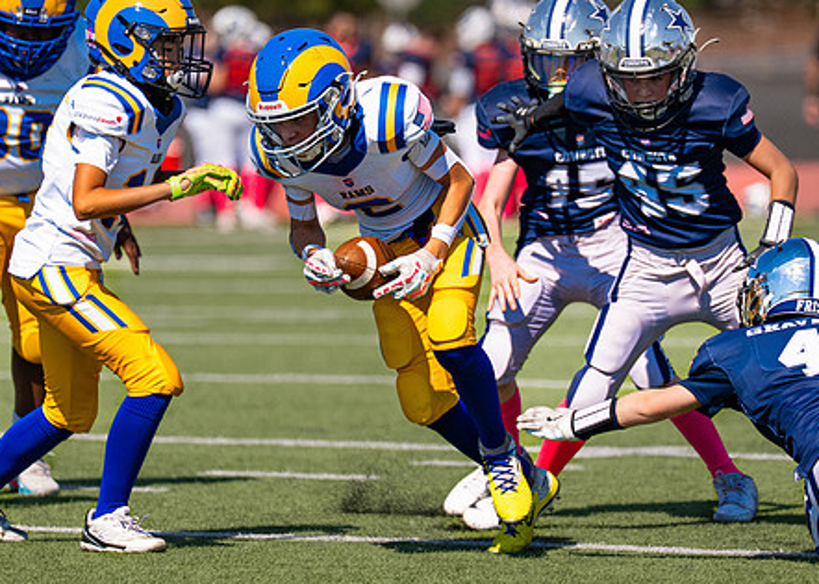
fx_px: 11296
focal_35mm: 486
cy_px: 301
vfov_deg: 3.0
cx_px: 482
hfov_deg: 4.2
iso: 125
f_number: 2.8
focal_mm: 200
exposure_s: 1/3200
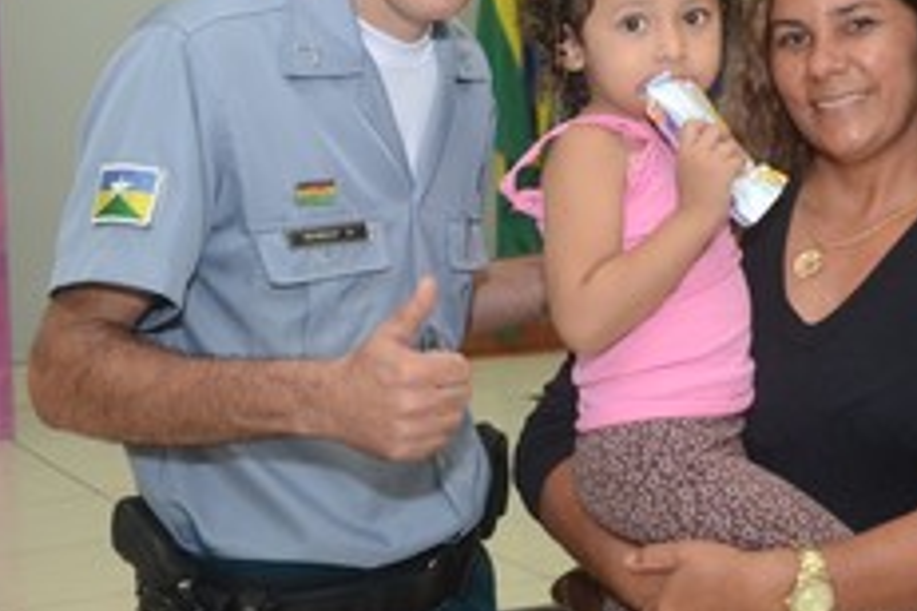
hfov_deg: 25.9
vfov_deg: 17.8
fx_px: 1936
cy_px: 155
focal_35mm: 76
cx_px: 794
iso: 1600
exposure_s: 1/100
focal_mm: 26
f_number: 3.8
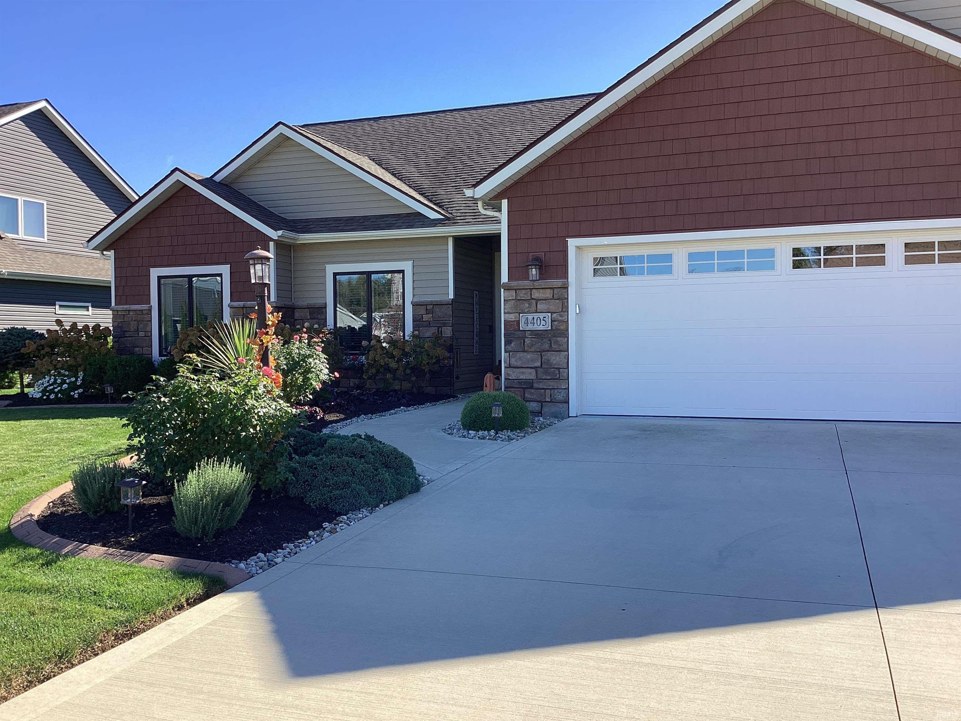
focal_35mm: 31
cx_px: 480
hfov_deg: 58.4
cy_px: 360
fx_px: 861
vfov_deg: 45.4
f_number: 2.4
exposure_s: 1/543
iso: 25
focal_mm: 3.3
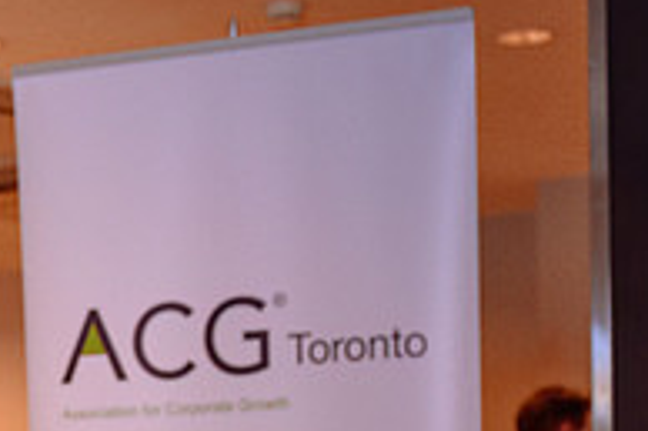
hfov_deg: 14.9
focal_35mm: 132
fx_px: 2374
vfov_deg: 10.1
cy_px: 581
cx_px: -188
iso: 800
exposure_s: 1/80
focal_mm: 41
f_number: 3.5
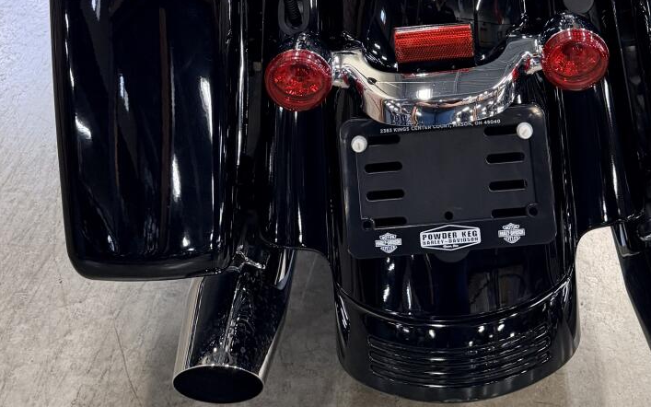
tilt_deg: -22.2
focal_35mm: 54
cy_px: -140
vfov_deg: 21.4
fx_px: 958
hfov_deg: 37.2
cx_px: 427
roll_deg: -5.6
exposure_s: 1/60
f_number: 1.78
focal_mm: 6.76
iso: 250
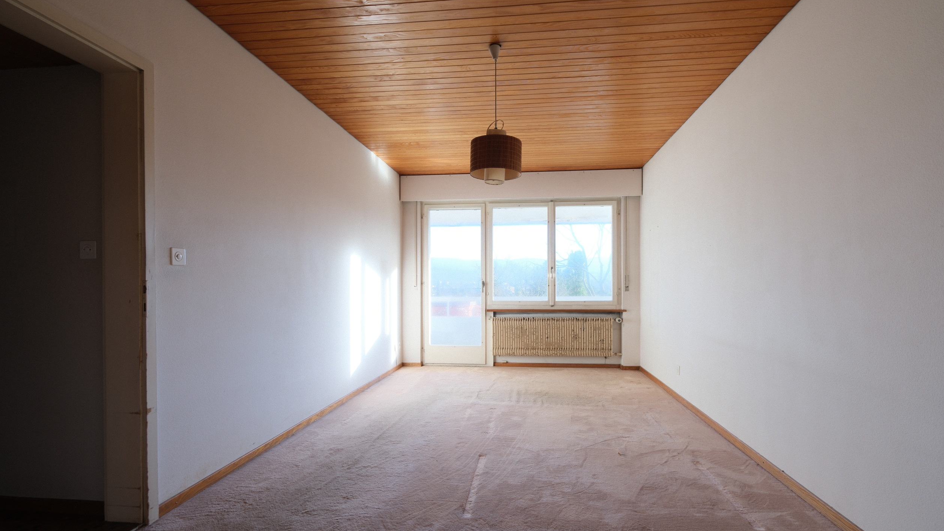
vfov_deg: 67.0
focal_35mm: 16
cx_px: 480
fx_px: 400
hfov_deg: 99.4
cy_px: 287
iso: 125
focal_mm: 10
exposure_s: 1/25
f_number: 4
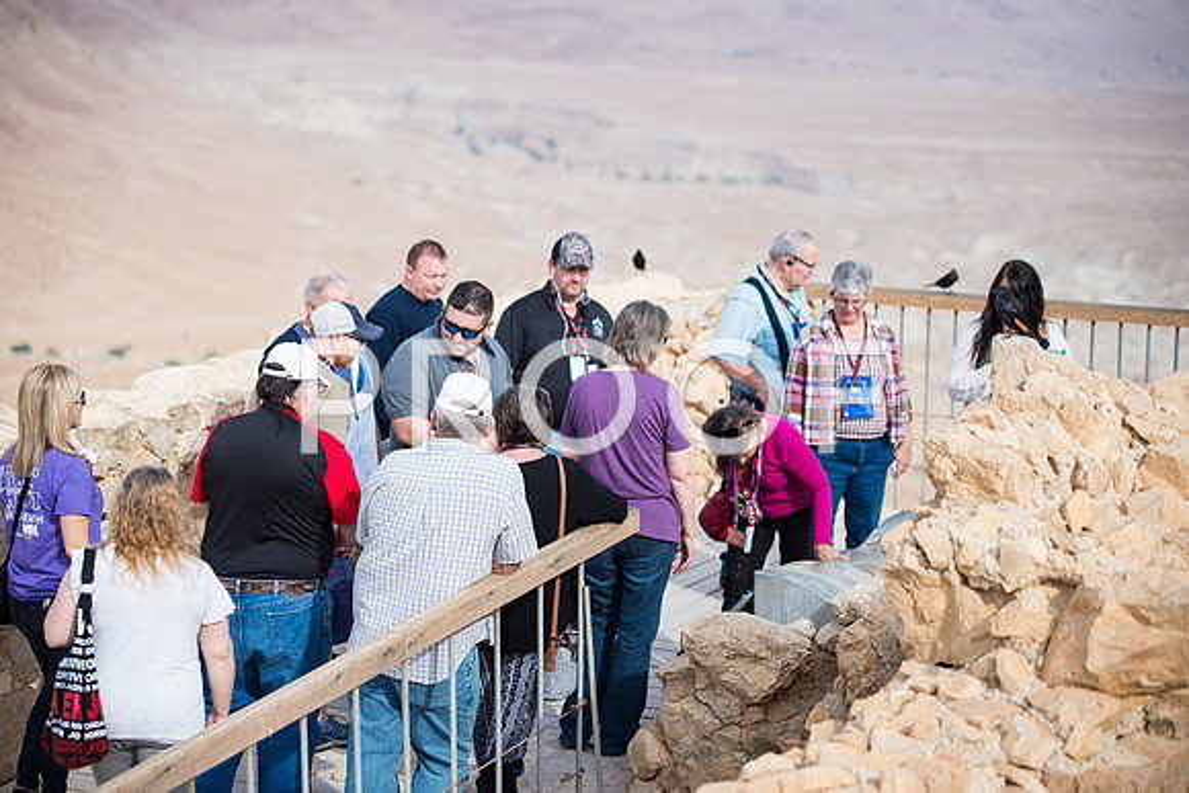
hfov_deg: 20.8
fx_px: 3237
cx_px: 594
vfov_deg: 14.0
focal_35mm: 98
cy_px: 396
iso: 200
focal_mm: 98
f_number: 2.8
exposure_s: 1/4000
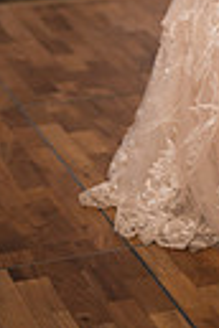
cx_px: 232
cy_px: -242
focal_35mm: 174
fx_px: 1588
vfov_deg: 11.1
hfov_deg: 7.8
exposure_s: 1/160
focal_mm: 50
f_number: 1.2
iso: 1000
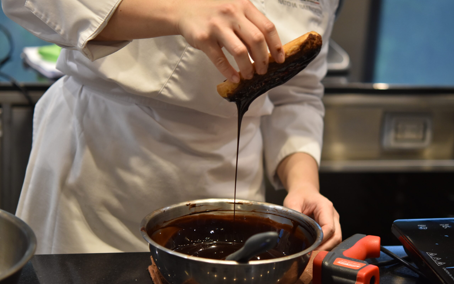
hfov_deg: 22.6
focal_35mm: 92
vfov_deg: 14.2
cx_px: 227
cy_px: 136
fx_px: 1138
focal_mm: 60
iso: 800
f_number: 2.8
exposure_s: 1/500
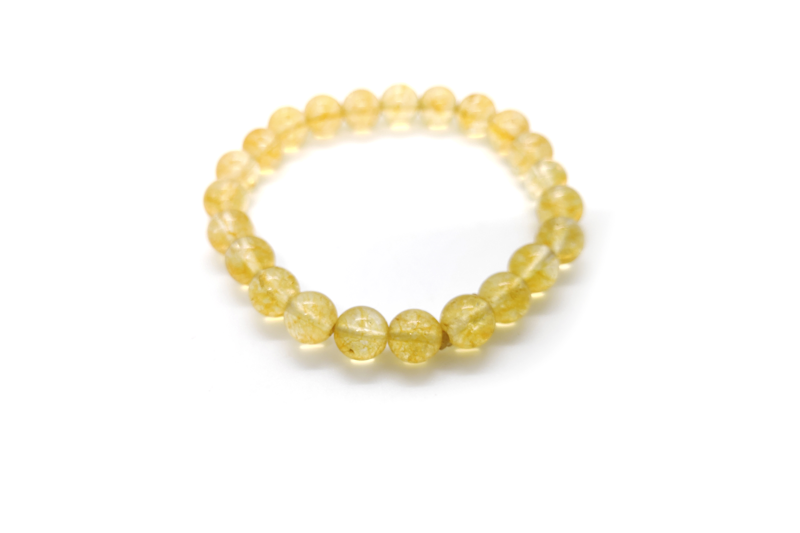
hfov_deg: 27.0
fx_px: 1667
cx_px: 400
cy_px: 266
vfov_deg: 18.2
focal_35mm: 75
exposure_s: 1/30
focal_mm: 50
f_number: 5.6
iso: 160
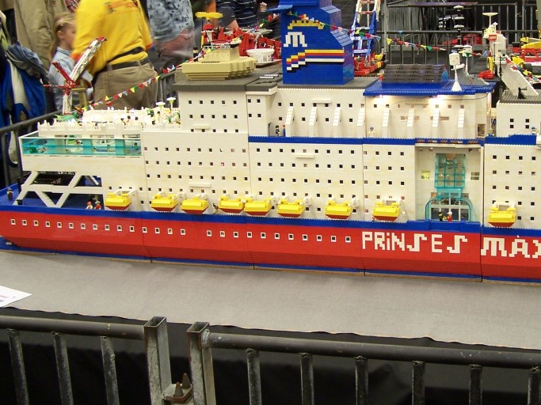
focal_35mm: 57
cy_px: 202
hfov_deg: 33.5
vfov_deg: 25.7
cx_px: 361
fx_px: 891
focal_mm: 6.3
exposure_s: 1/3
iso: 80
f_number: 2.8
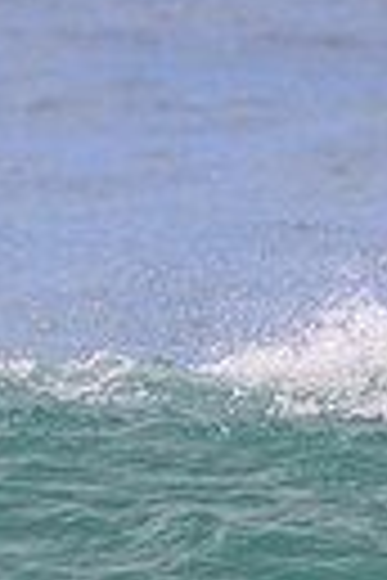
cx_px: -104
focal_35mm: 3588
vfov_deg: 0.6
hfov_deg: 0.4
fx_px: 57852
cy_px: 663
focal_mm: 800
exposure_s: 1/2000
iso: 1250
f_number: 11
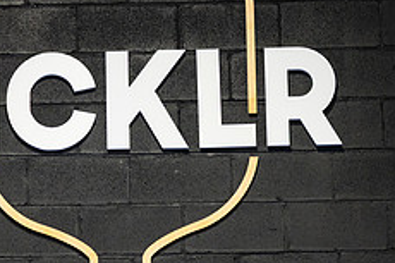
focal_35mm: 231
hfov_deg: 8.9
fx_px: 2533
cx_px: 60
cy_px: 127
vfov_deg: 5.9
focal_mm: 90
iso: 1600
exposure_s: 1/500
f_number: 2.8
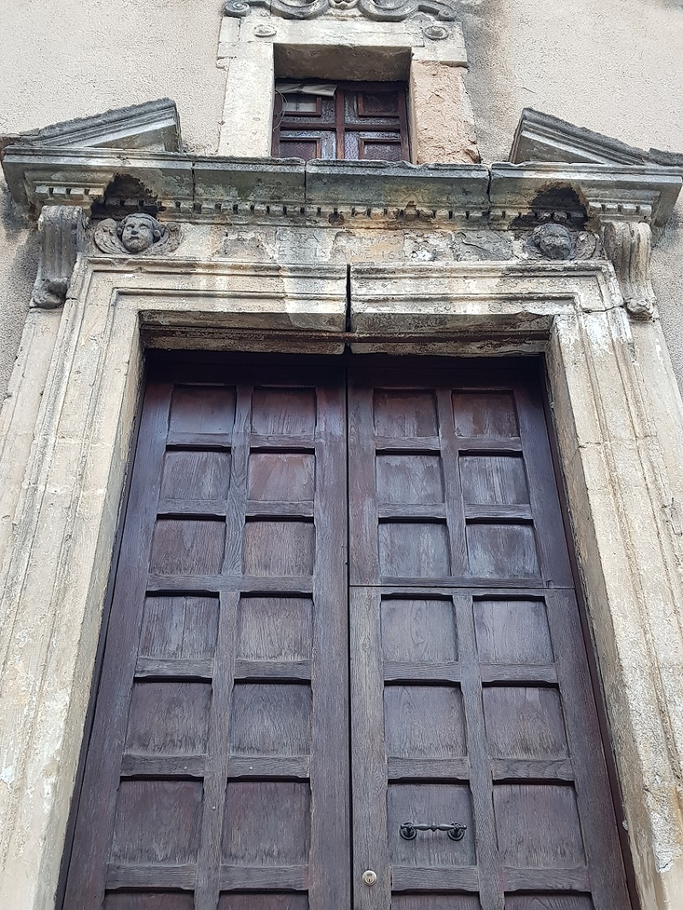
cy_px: 455
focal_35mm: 26
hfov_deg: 53.1
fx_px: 684
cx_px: 342
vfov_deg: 67.3
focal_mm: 4.2
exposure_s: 1/50
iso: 100
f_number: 1.7
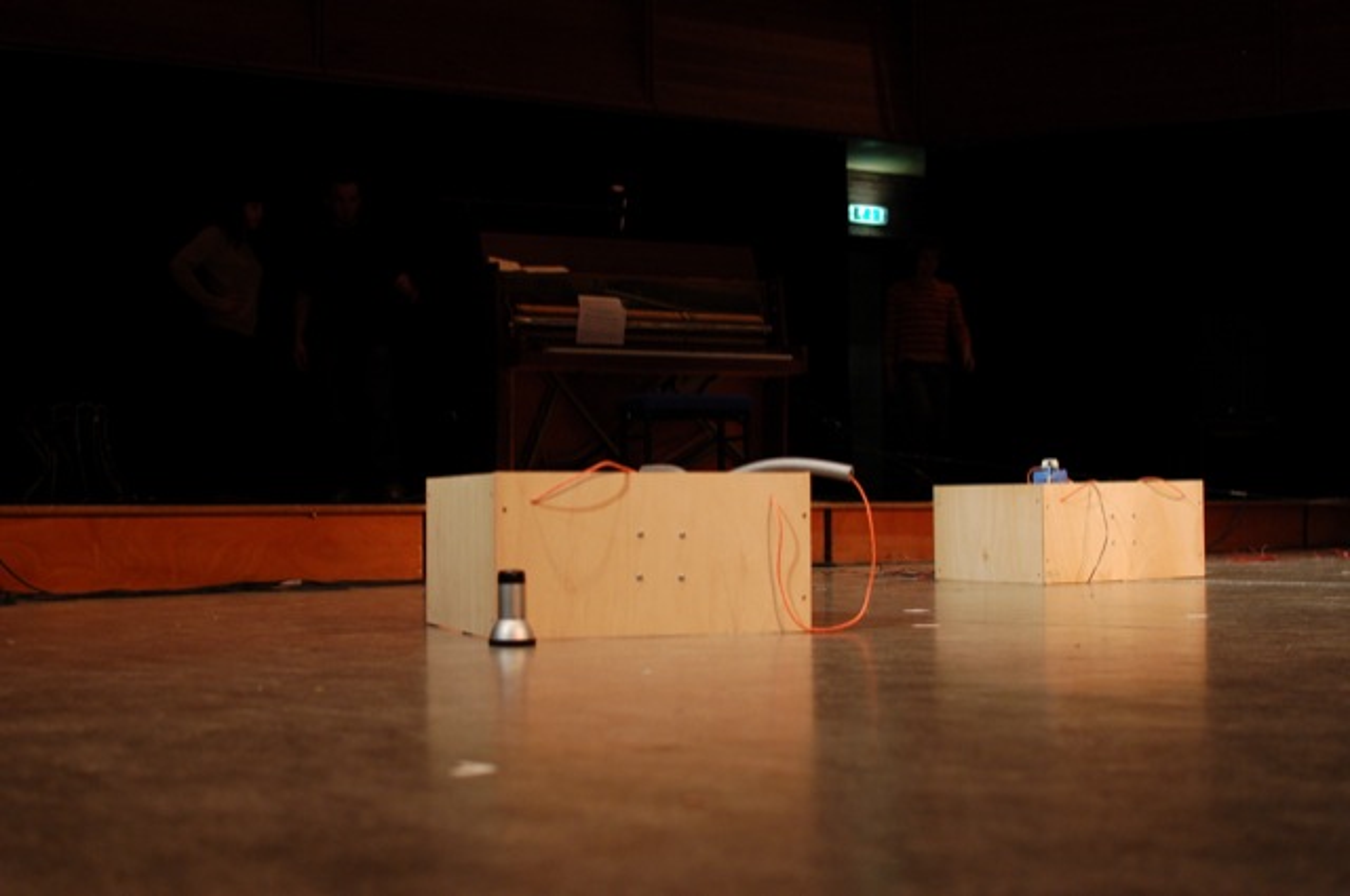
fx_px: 1966
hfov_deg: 37.9
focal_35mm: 52
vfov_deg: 25.7
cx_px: 675
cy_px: 448
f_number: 2.8
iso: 800
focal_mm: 35
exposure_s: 1/30
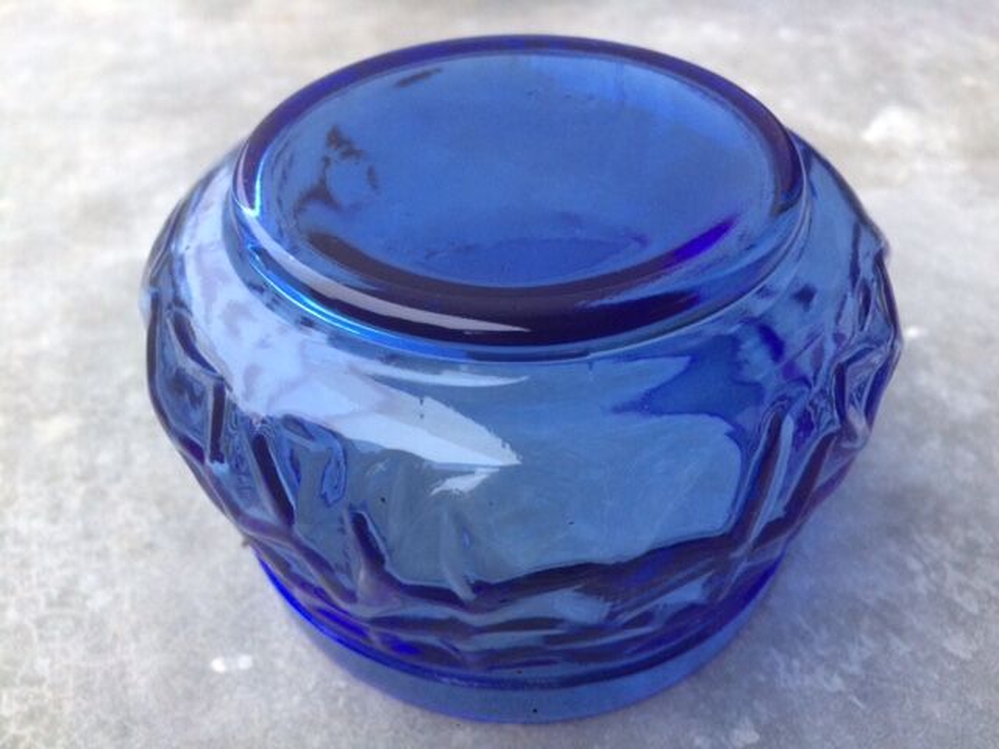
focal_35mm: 29
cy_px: 374
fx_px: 837
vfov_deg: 48.2
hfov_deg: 61.7
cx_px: 500
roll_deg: -1.7
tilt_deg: -42.6
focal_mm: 4.15
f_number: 2.2
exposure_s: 1/33
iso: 125
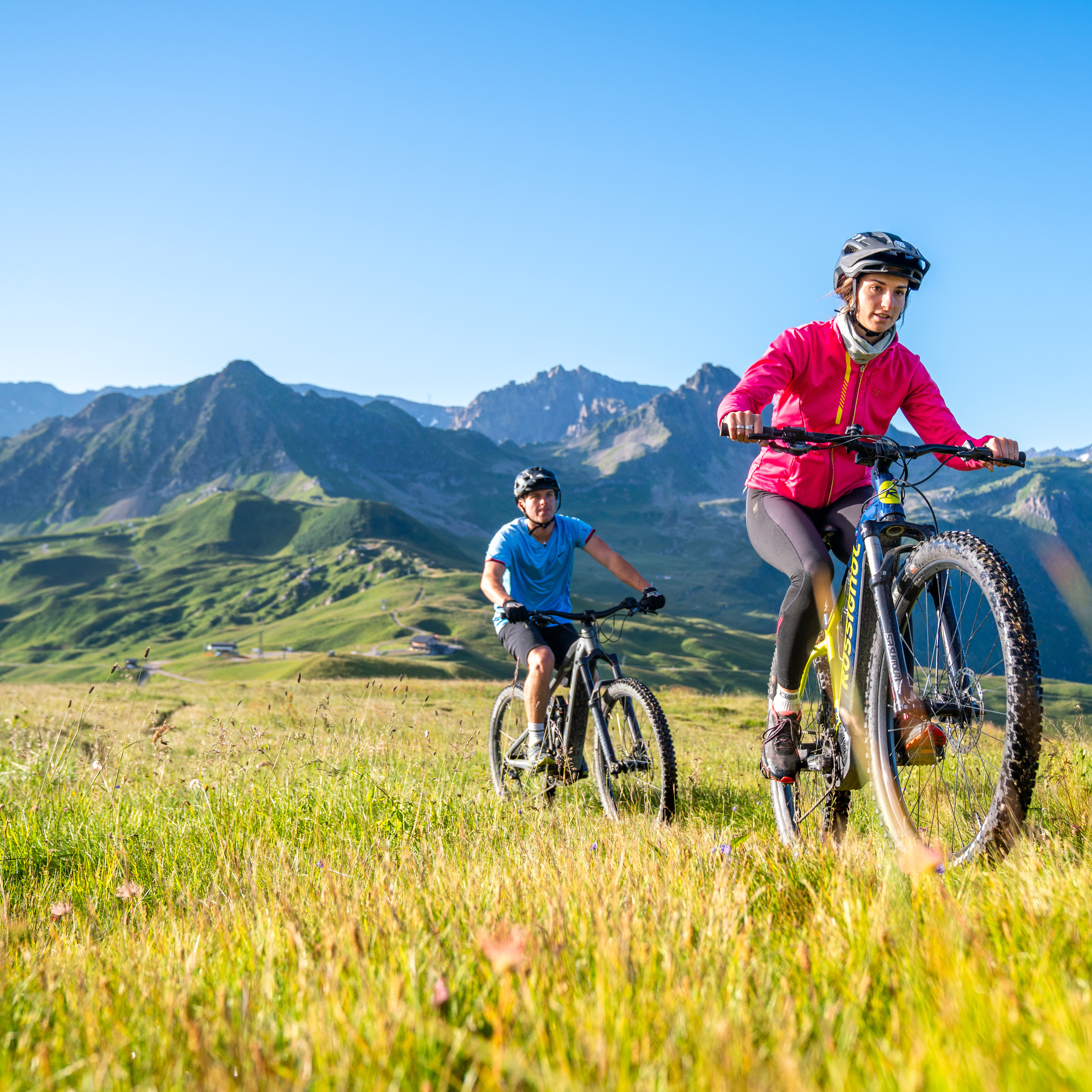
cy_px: 544
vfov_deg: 40.9
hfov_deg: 40.5
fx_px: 1463
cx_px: 716
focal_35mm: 41
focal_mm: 32
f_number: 4.5
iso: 100
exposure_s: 1/640
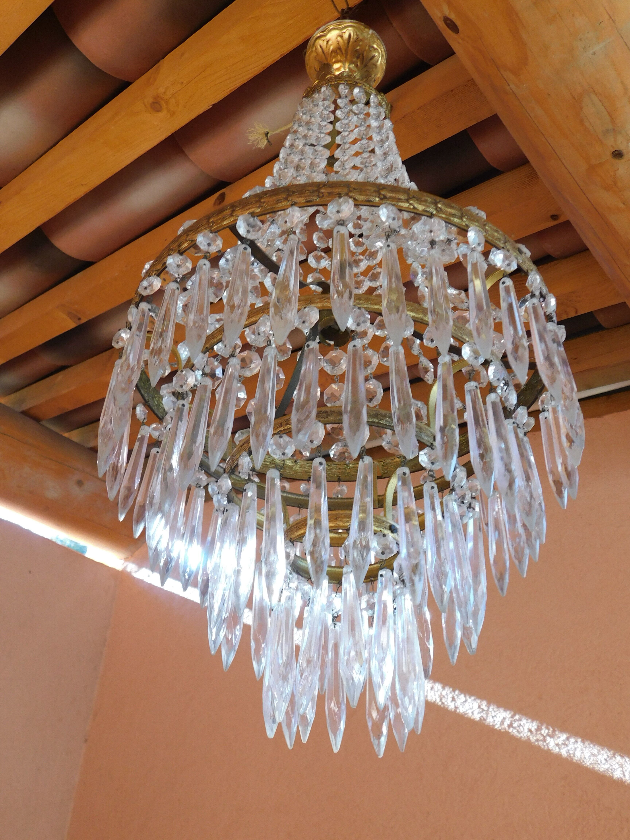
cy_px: 420
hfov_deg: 46.8
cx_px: 315
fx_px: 728
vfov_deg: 60.0
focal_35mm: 30
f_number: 3.2
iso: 125
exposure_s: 1/60
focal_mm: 5.3
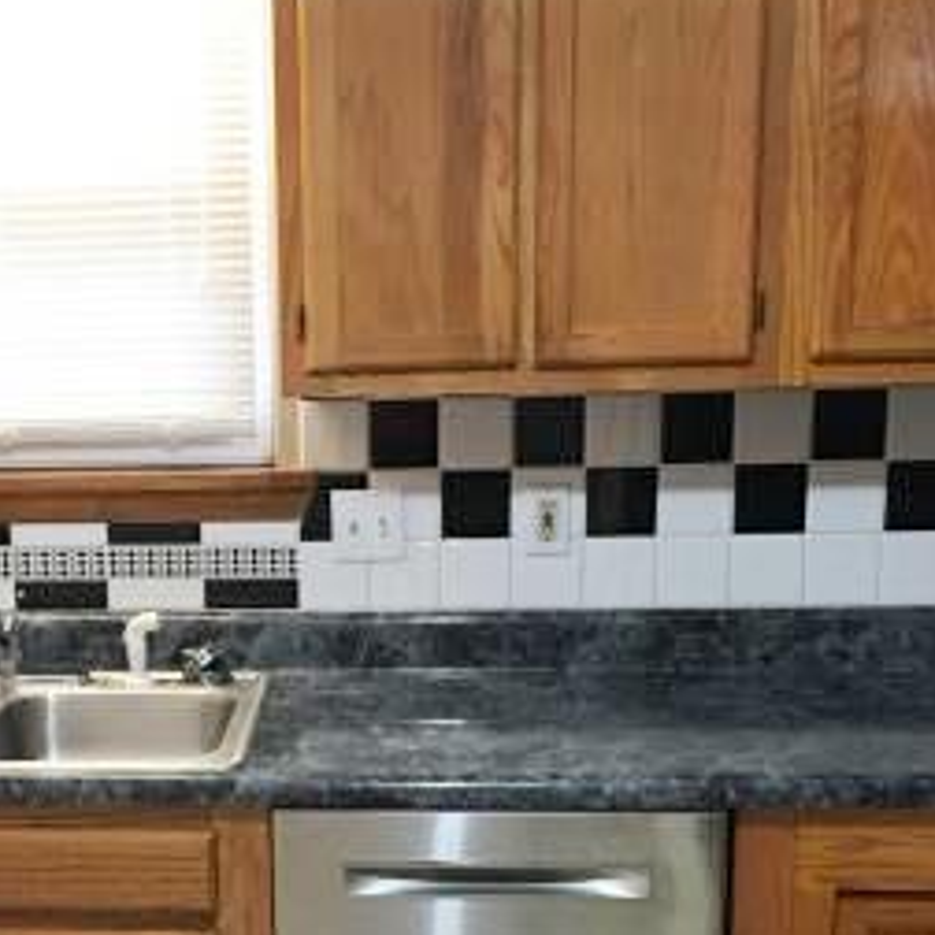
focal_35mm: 65
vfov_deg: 26.1
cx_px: 200
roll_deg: +1.8
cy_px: 720
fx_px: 1986
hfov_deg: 26.1
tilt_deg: -12.4
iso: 100
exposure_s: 1/15
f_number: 2.2
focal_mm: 4.15
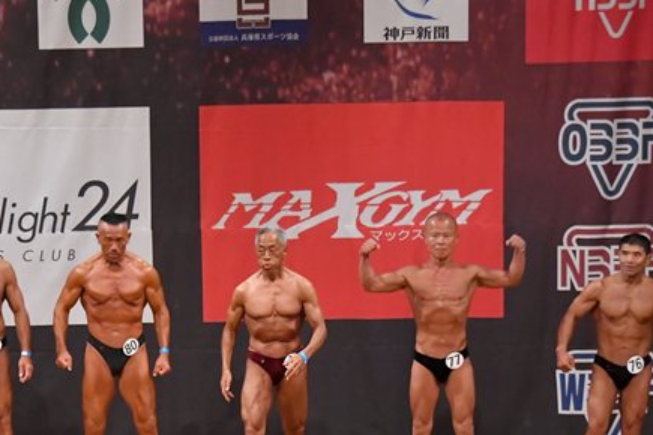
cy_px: 372
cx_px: 191
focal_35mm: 219
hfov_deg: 9.4
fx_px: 3972
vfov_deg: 6.3
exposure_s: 1/400
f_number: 5.6
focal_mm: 82
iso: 6400
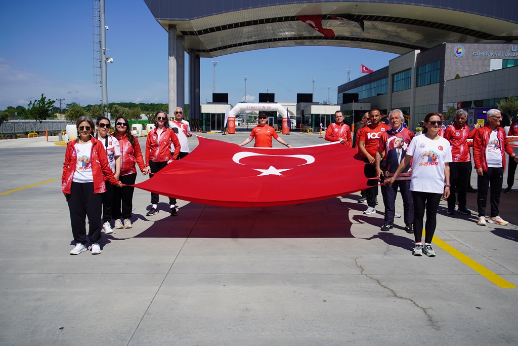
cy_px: 173
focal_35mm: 34
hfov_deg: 55.8
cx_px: 259
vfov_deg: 38.9
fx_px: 489
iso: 100
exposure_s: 1/1000
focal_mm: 34
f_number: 5
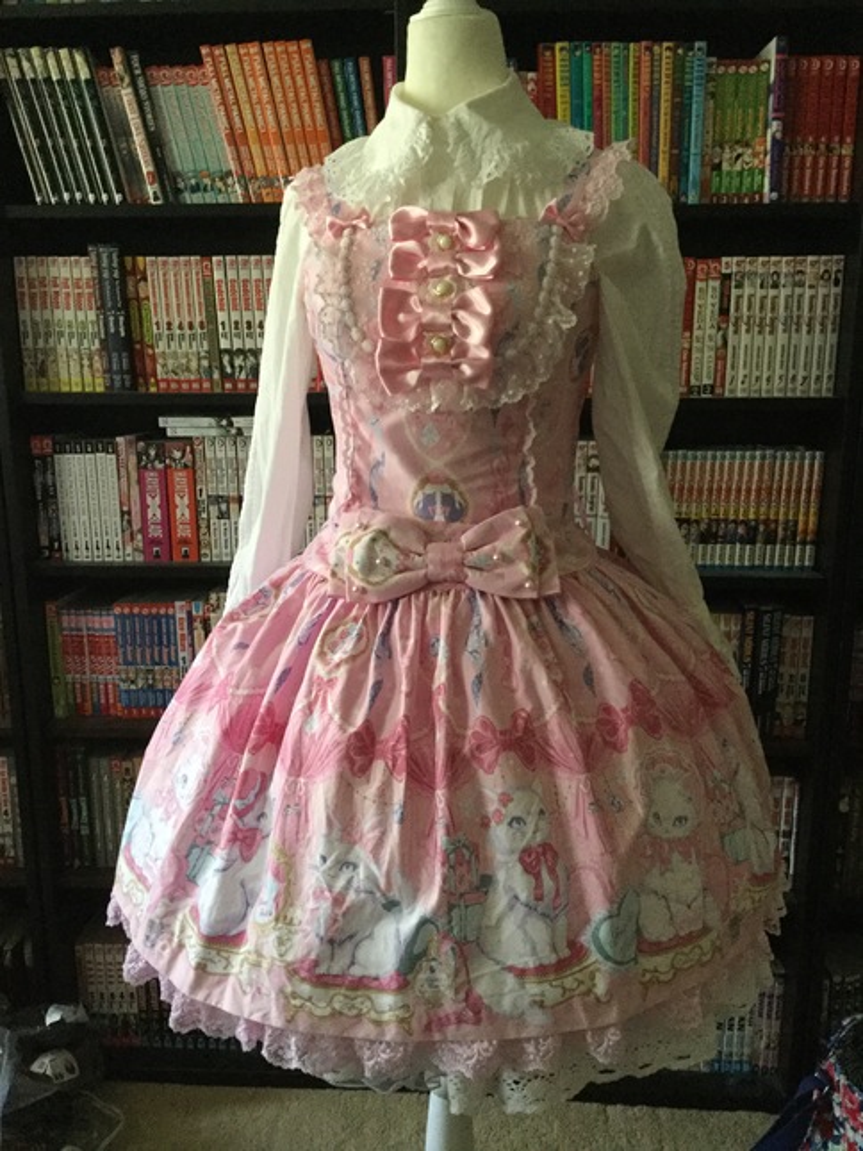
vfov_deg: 58.3
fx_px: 1030
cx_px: 432
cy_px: 576
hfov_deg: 45.5
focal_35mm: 31
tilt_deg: -12.4
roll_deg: -0.5
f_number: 2.4
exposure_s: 1/15
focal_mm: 3.3
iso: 250
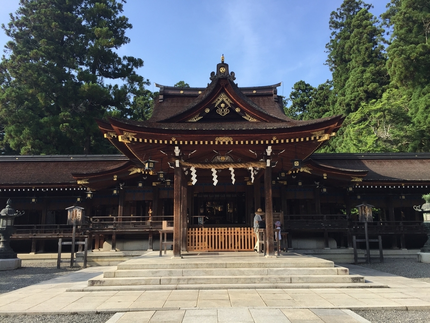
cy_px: 162
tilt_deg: +9.6
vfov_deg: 48.2
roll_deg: -0.4
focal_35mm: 29
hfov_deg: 61.7
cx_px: 215
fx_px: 360
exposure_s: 1/920
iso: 32
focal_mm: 4.15
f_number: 2.2
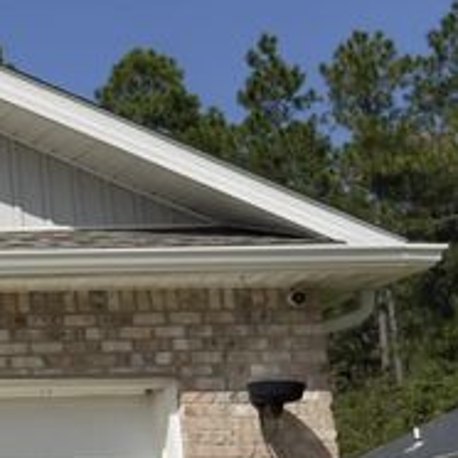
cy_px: 330
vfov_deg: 14.9
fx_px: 1751
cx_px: -635
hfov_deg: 12.0
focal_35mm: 117
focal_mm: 6.76
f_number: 1.78
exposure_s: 1/6897
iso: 64
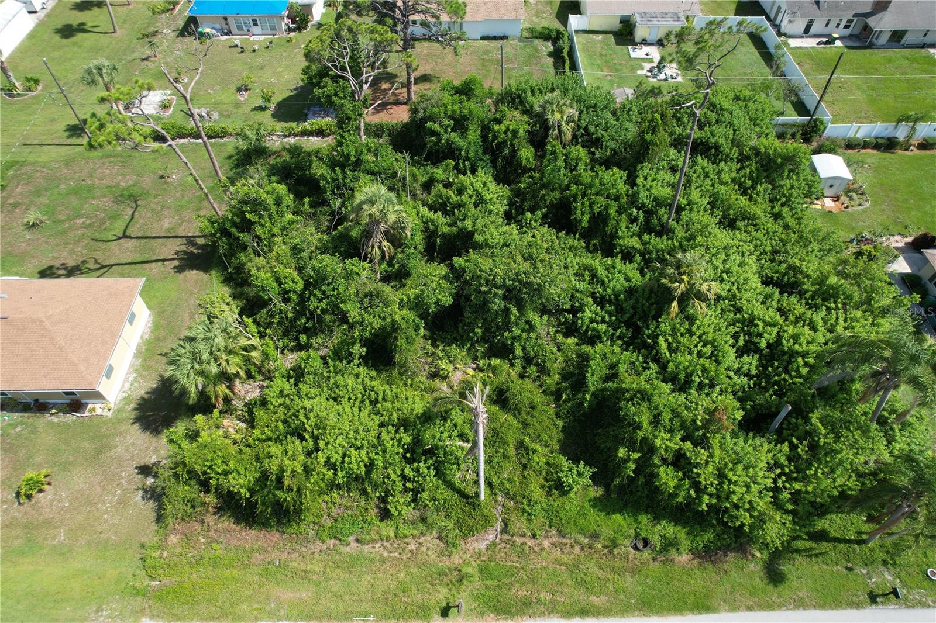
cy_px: 312
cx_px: 468
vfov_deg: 57.2
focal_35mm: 22
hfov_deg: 78.6
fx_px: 572
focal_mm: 8.38
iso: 110
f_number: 2.8
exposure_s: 1/1000
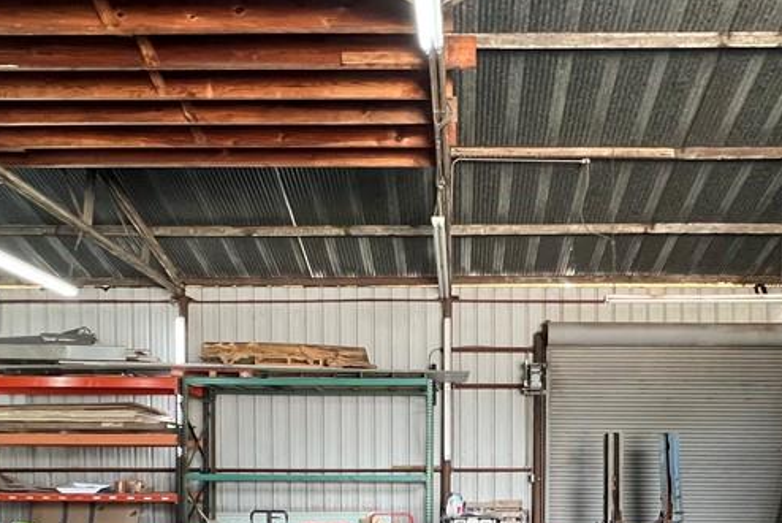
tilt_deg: -1.6
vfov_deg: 41.9
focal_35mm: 28
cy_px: 491
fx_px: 609
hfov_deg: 64.9
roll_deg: -0.1
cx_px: 464
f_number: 1.8
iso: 320
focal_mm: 1.57
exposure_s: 1/60
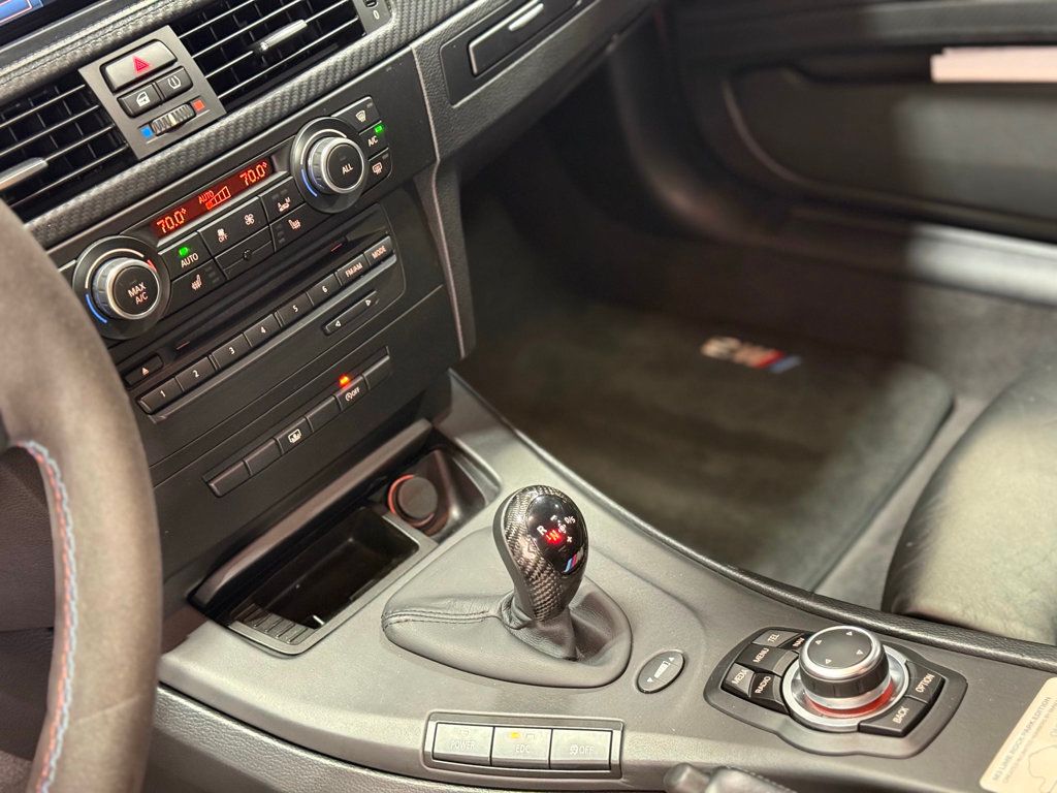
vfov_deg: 30.3
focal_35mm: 48
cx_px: 528
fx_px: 1466
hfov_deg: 39.7
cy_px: 396
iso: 640
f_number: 1.78
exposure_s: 1/30
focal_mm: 6.76
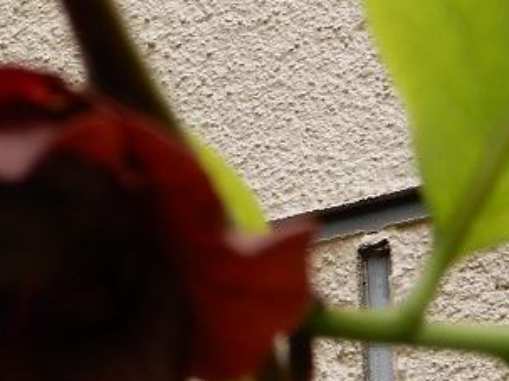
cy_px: 337
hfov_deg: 10.3
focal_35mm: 188
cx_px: -136
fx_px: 2763
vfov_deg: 7.9
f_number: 4.5
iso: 80
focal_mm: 10.2
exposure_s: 1/100
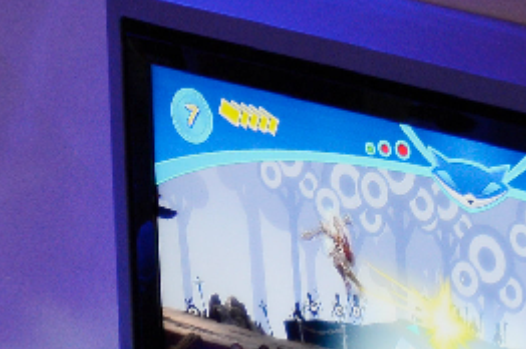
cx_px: 90
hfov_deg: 3.5
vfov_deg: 2.3
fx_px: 8566
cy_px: 381
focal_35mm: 587
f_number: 5.6
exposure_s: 1/100
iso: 2500
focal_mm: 150
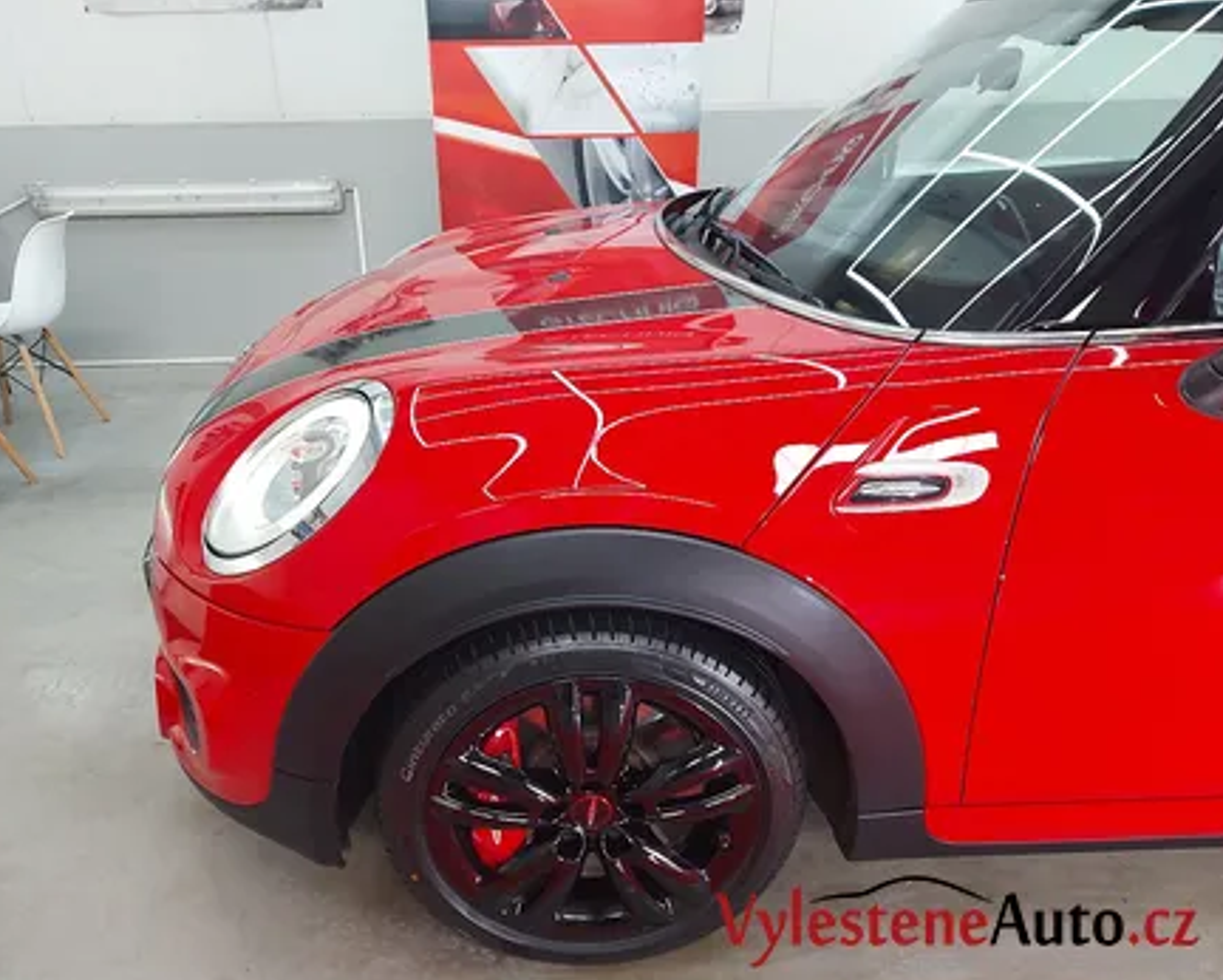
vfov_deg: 55.0
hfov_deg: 65.9
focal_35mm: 26
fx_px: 942
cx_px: 563
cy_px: 507
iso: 100
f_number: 1.8
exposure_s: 1/50
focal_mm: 5.23
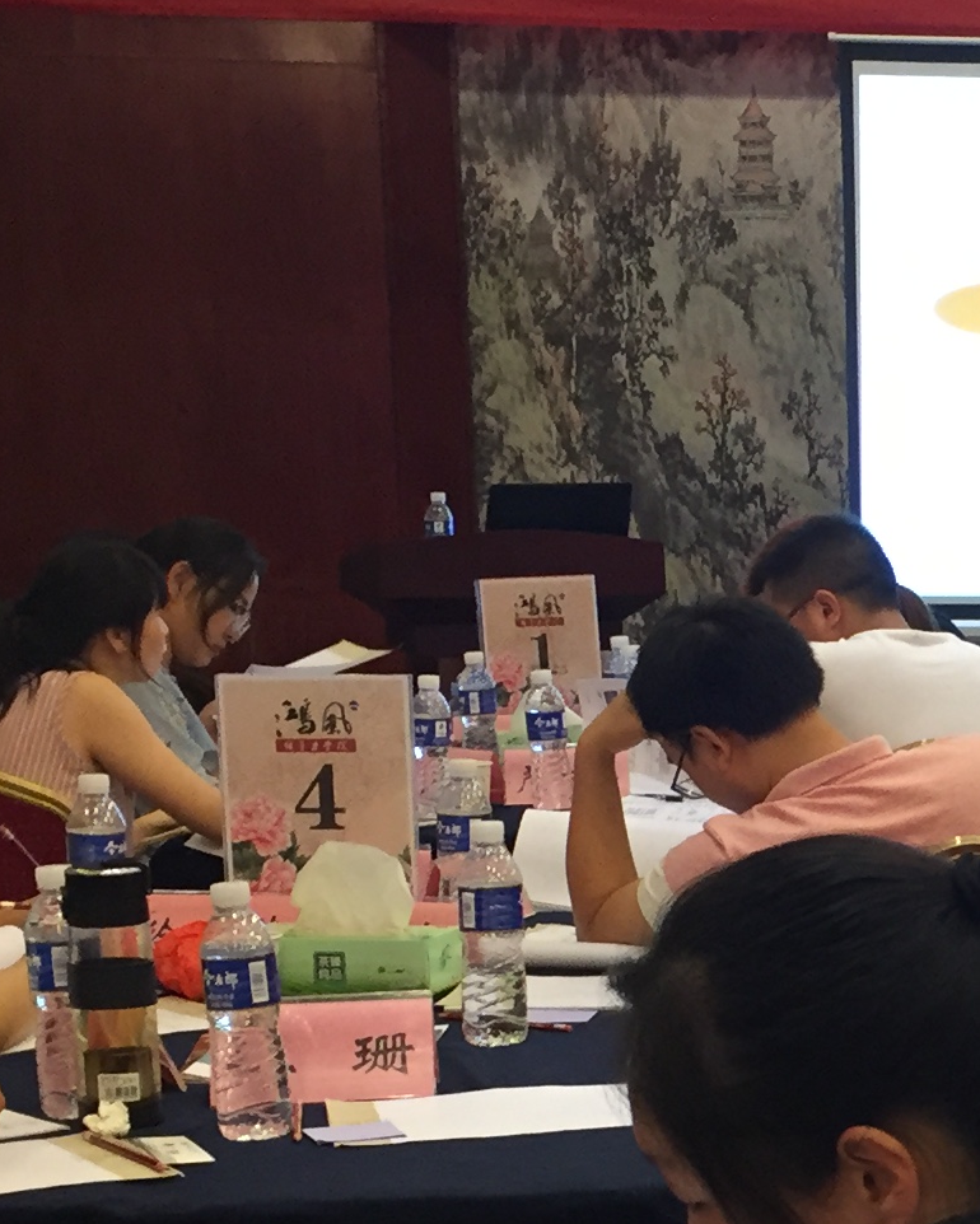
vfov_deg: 19.6
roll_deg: -1.7
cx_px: 1401
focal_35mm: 96
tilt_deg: -10.7
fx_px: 3479
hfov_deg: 15.0
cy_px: 1125
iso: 160
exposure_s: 1/33
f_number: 2.2
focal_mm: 4.15
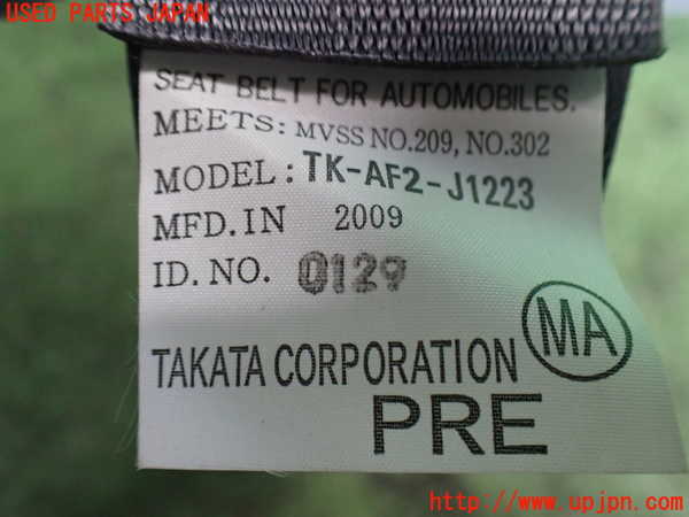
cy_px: 258
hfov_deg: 60.0
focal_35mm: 30
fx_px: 597
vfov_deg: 46.8
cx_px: 344
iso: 800
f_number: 2.3
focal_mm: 5.4
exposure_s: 1/60
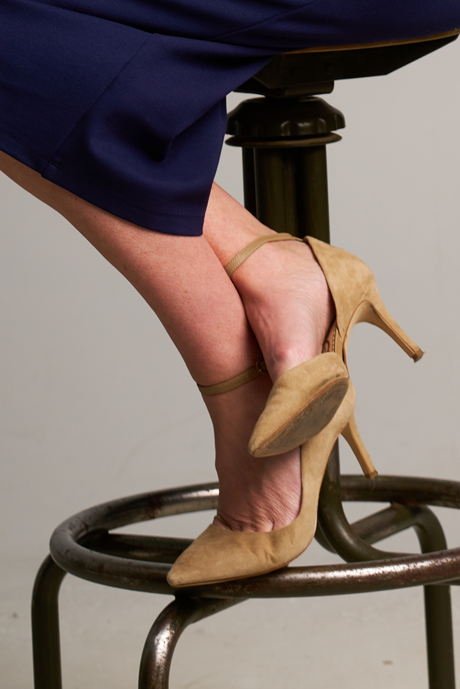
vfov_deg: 9.2
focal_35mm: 218
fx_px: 4178
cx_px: 265
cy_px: -280
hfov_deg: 6.3
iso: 125
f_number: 5.6
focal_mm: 77
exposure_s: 1/250
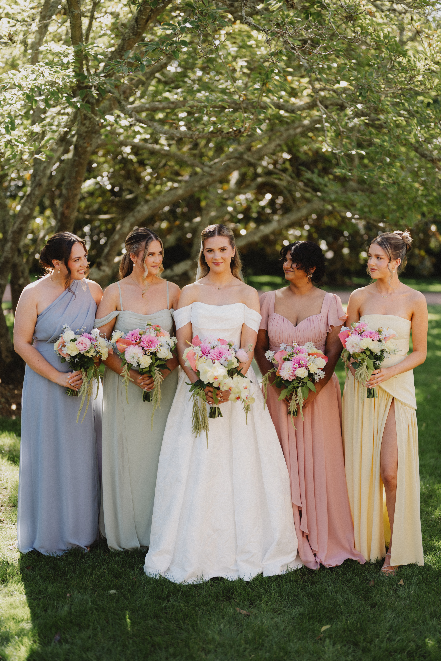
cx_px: 220
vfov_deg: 39.6
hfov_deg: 27.0
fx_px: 919
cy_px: 330
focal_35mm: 50
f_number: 1.2
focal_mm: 50
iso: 125
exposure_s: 1/1250
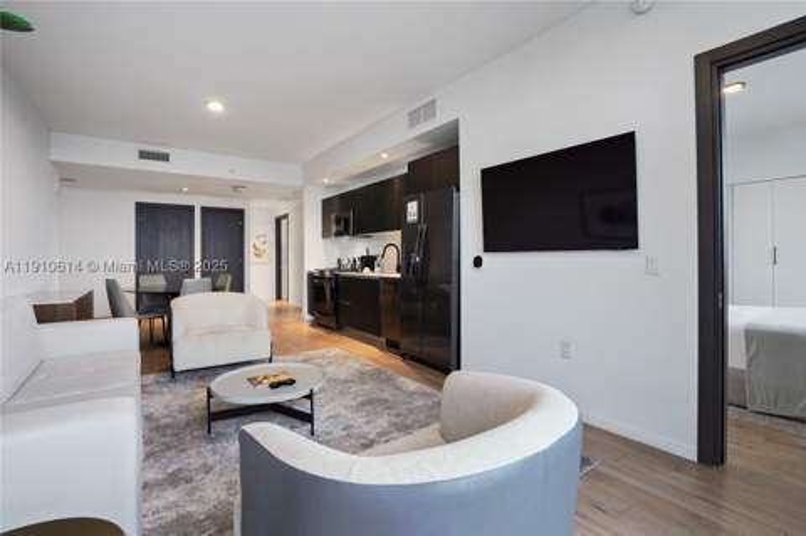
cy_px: 268
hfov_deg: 96.8
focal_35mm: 16
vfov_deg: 73.6
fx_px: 358
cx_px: 403
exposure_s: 1/4
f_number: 8
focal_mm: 16
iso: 400
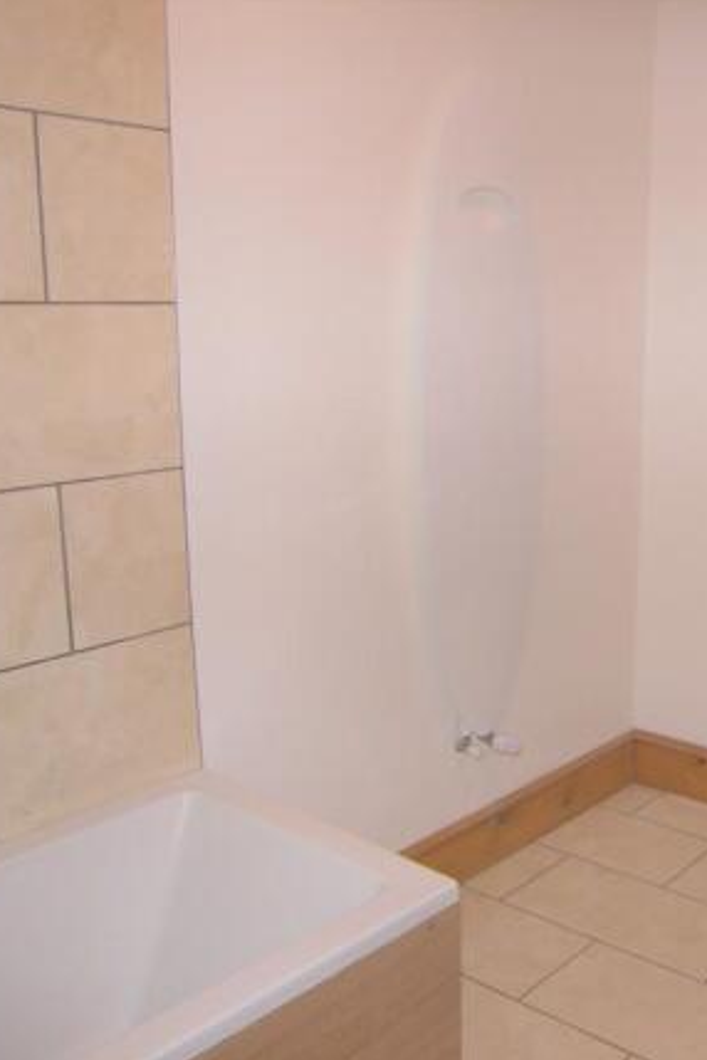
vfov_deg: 47.4
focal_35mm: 41
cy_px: 537
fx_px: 1208
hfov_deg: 31.4
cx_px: 607
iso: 100
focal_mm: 6
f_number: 3.2
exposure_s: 1/30
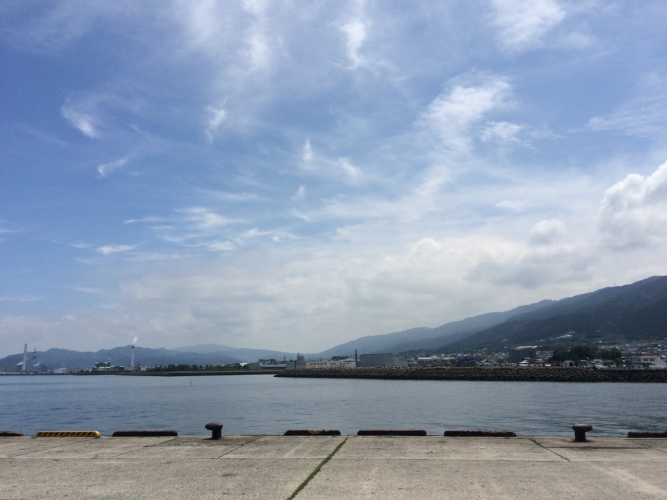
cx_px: 334
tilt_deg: +11.3
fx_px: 559
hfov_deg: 61.7
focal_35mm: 29
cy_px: 250
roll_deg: -0.1
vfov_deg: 48.2
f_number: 2.2
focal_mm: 4.15
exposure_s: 1/5128
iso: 32
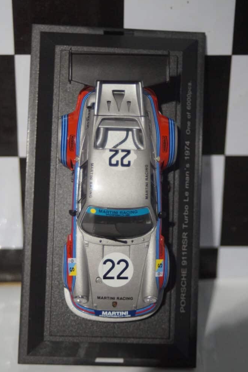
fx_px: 785
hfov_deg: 17.9
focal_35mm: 76
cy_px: 186
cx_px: 125
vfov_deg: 26.7
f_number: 4.5
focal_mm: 50
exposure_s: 1/160
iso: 2500
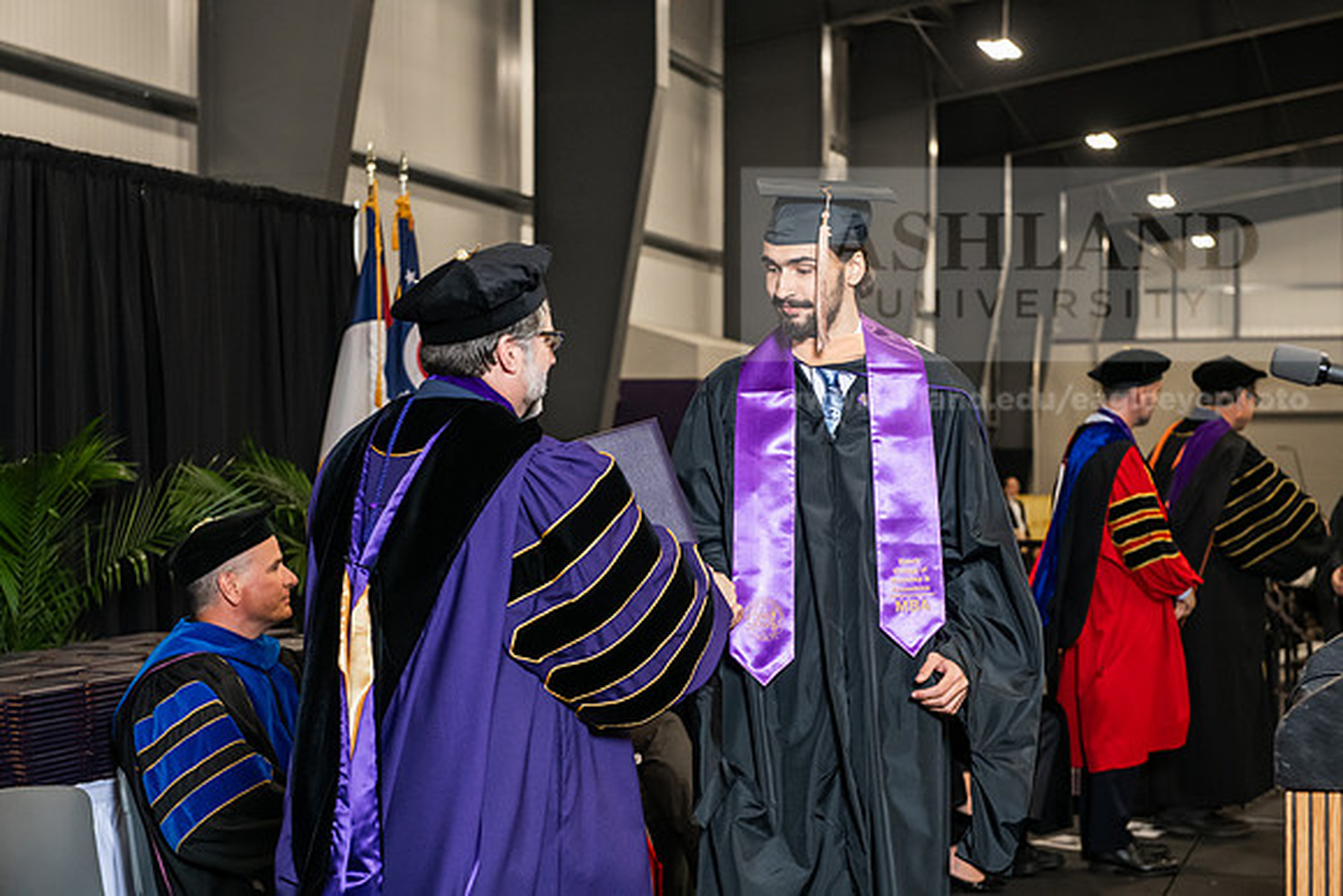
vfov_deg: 20.6
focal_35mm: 66
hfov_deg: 30.5
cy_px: 448
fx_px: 2463
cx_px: 672
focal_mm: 66
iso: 2000
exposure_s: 1/200
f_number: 5
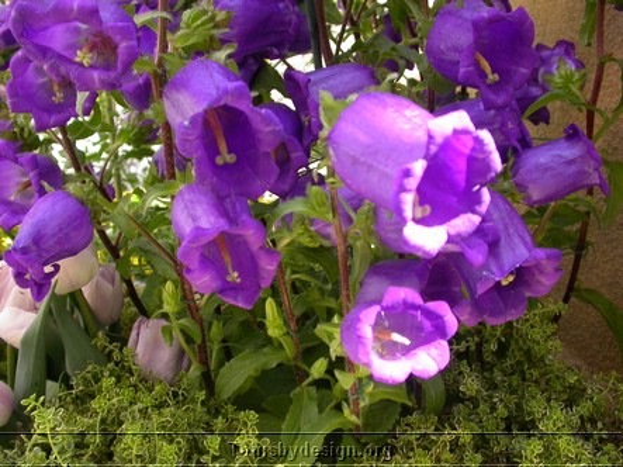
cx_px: 312
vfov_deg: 37.7
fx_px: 684
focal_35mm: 38
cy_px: 234
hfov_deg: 49.0
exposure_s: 1/65.4
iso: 100
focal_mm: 7.85
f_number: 3
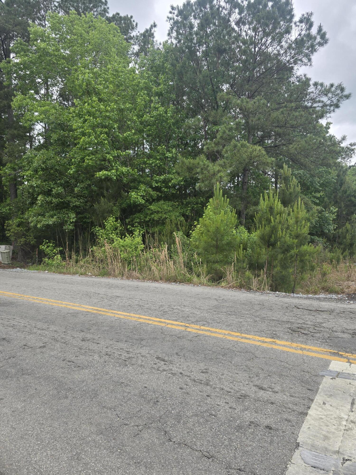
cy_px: 238
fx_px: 315
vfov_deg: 73.9
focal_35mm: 23
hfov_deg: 58.9
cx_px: 178
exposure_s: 1/509
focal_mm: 6.3
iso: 12
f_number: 1.7
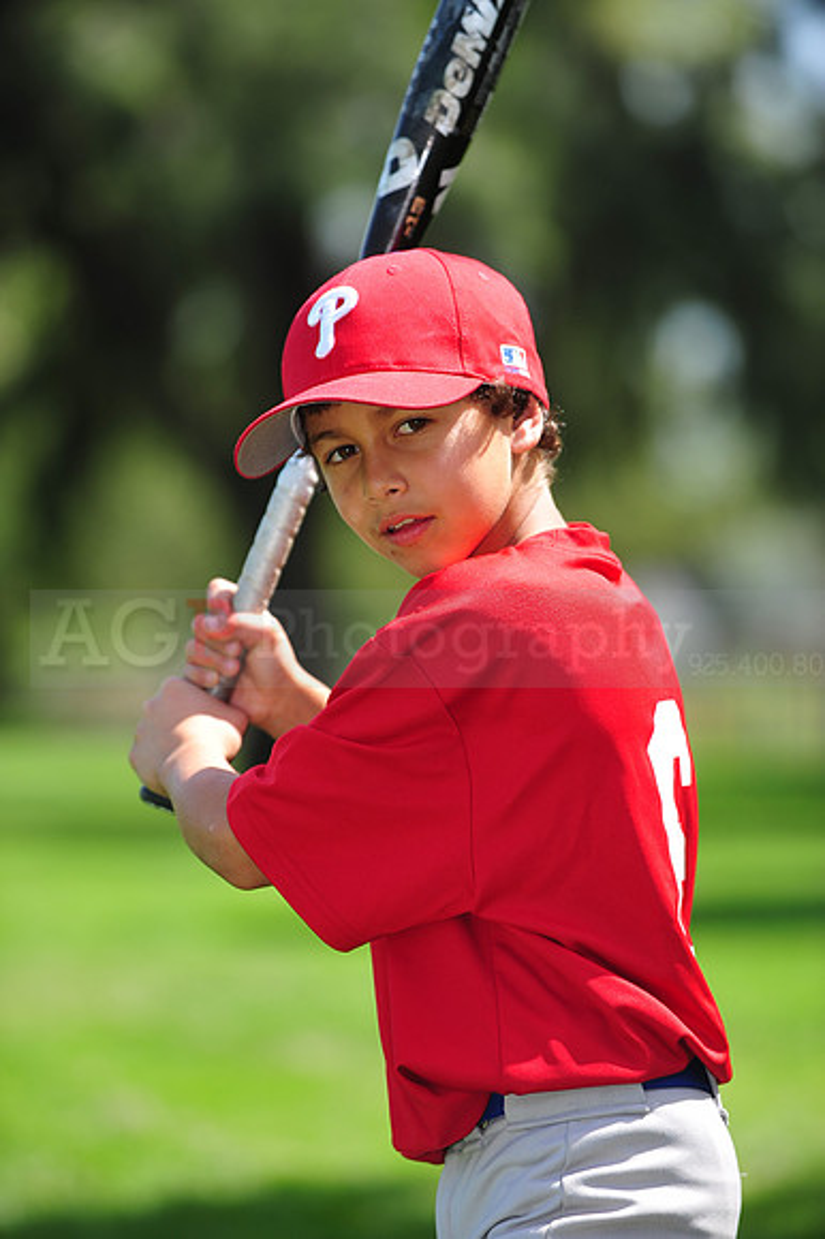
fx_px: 6883
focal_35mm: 200
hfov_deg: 6.9
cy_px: 620
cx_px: 412
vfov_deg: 10.3
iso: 200
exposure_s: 1/640
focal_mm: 200
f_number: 4.5
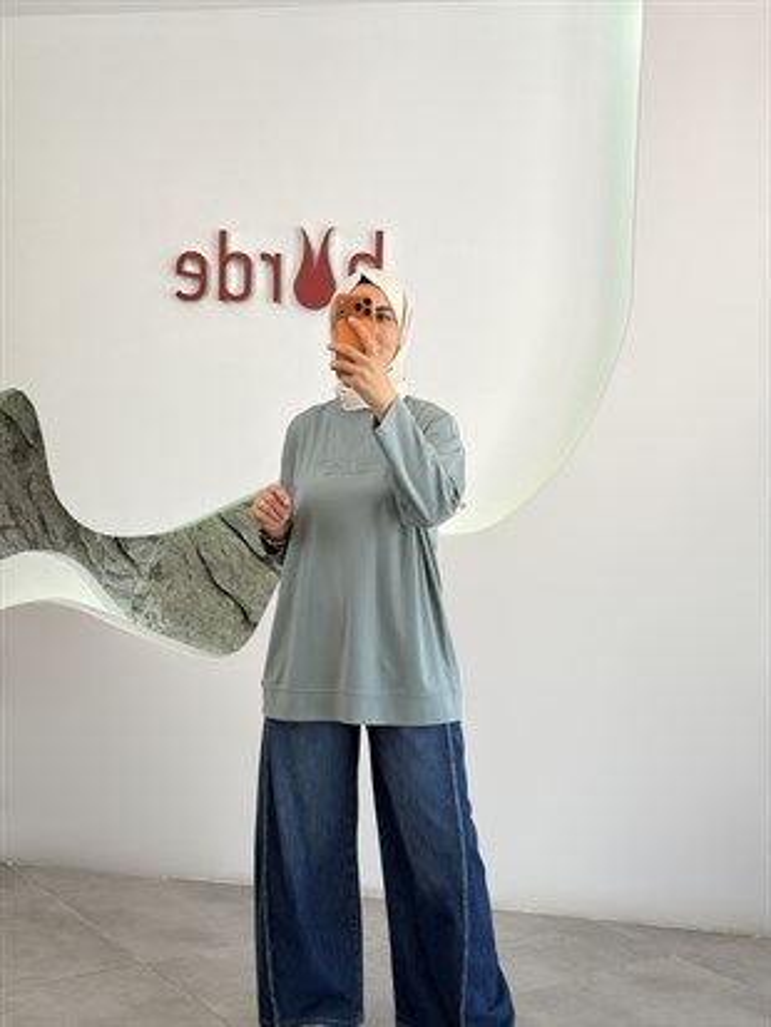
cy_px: 514
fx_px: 1425
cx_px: 386
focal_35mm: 48
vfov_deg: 39.6
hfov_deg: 30.3
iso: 50
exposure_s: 1/196
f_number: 1.78
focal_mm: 6.76
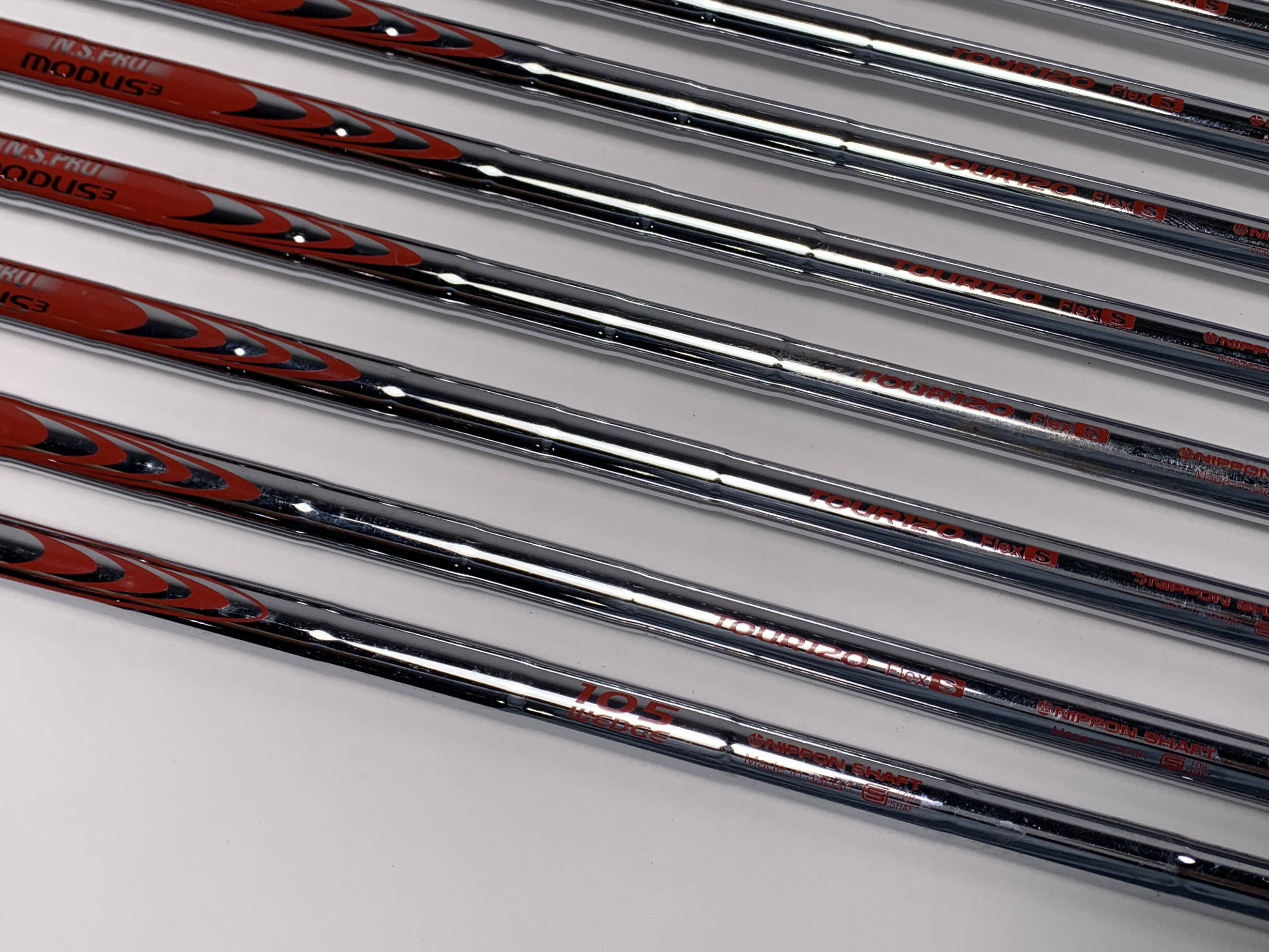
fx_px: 1466
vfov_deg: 35.7
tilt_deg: -69.7
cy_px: 330
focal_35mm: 40
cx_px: 637
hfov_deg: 46.8
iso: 25
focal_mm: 4.25
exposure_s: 1/439
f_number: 1.8
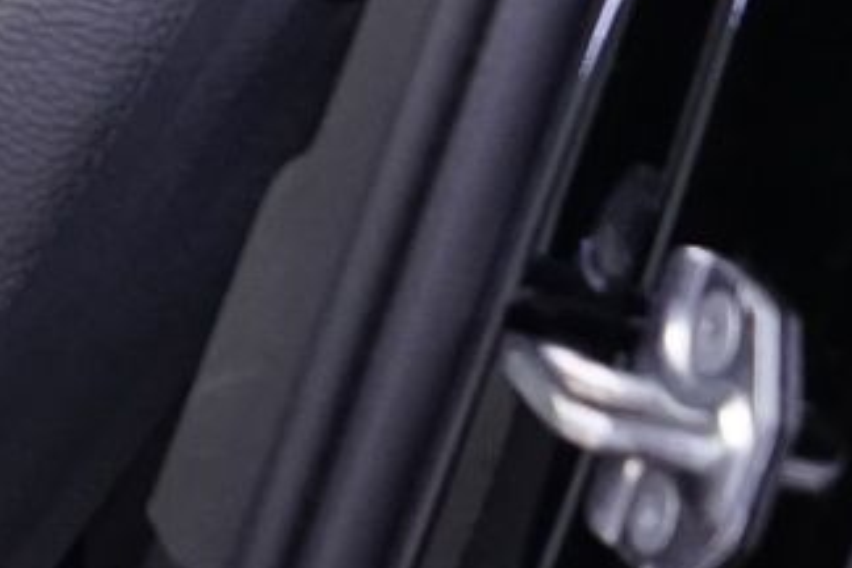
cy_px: -588
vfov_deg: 7.1
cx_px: -847
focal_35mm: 185
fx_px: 4378
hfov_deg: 10.3
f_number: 4.5
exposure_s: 1/10
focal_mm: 24
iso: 1600
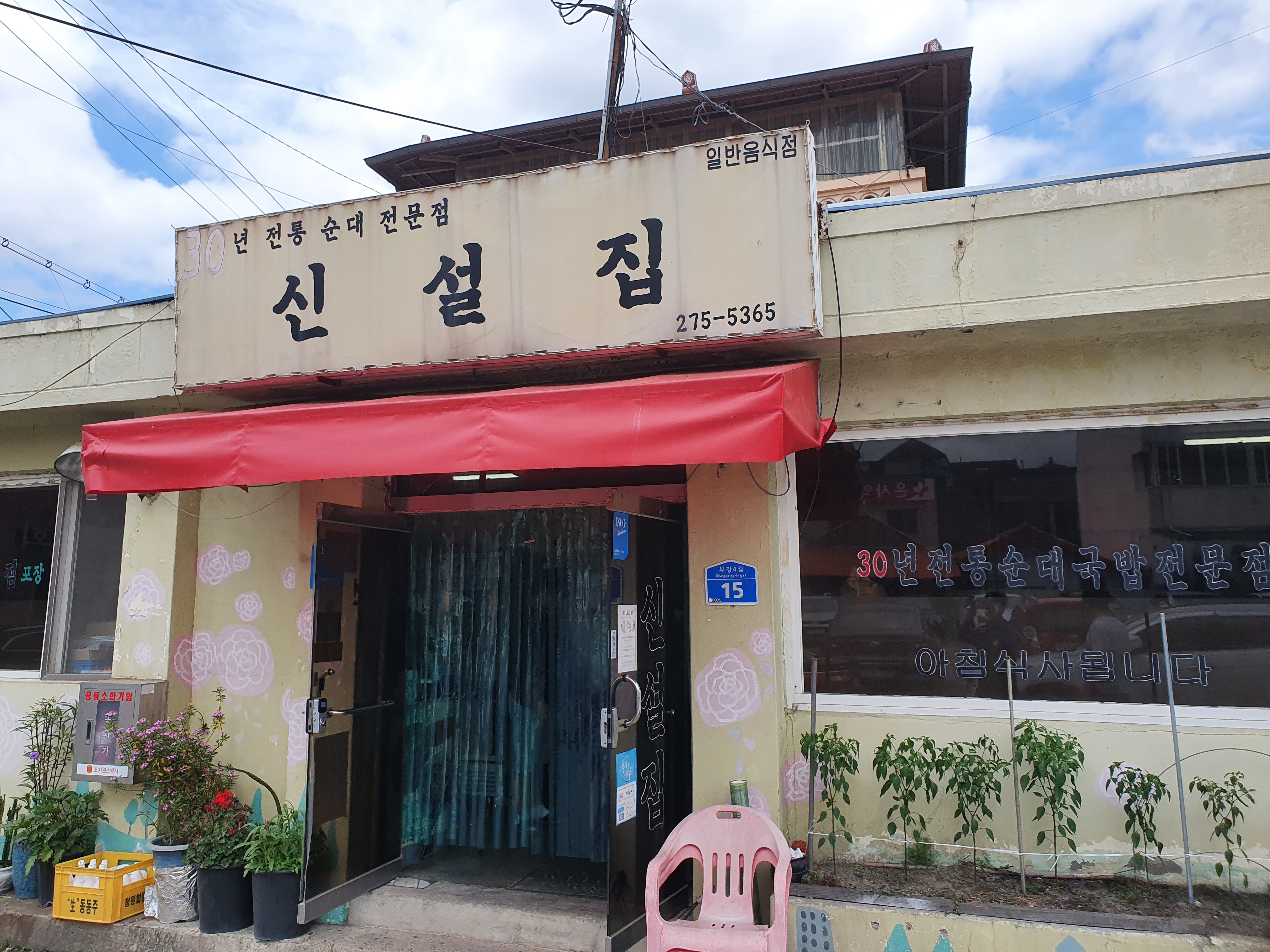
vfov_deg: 53.1
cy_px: 476
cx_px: 635
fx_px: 954
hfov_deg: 67.3
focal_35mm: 26
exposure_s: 1/1332
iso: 50
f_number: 2.4
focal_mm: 4.32
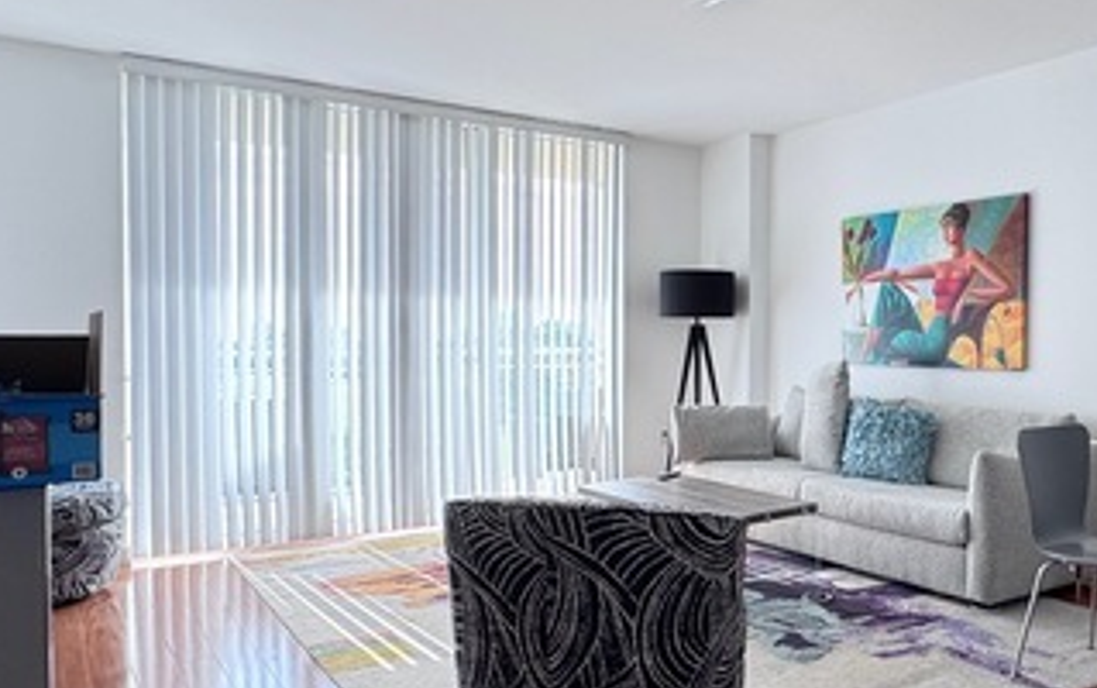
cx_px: 714
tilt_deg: -2.3
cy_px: 368
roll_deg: -0.5
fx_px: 928
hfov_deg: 60.0
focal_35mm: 31
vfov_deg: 40.7
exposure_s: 1/99
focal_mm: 2.22
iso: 80
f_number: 2.2
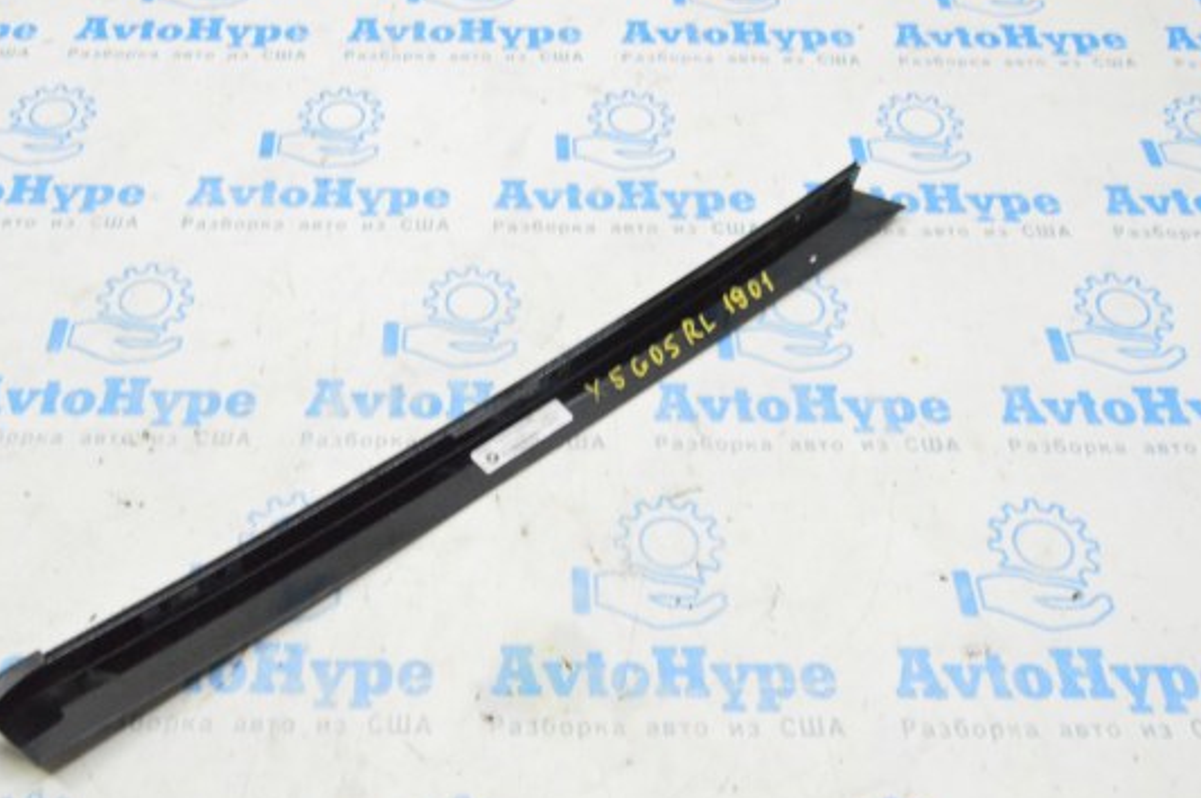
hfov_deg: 52.8
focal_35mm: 36
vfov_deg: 36.8
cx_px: 482
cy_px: 371
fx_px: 1200
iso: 6400
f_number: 20
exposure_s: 1/15
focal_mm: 20
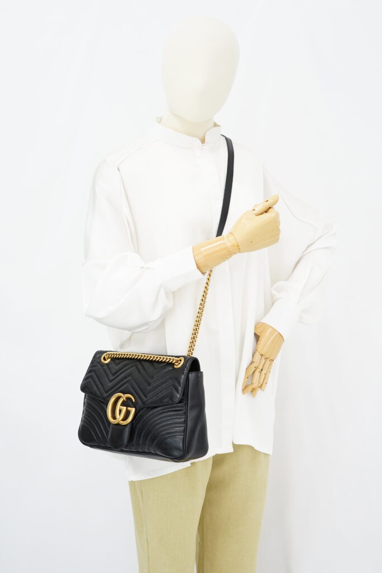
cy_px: 286
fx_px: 796
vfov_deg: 39.6
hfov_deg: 27.0
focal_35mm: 50
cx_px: 191
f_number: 5.6
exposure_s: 1/10
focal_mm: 50
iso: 640
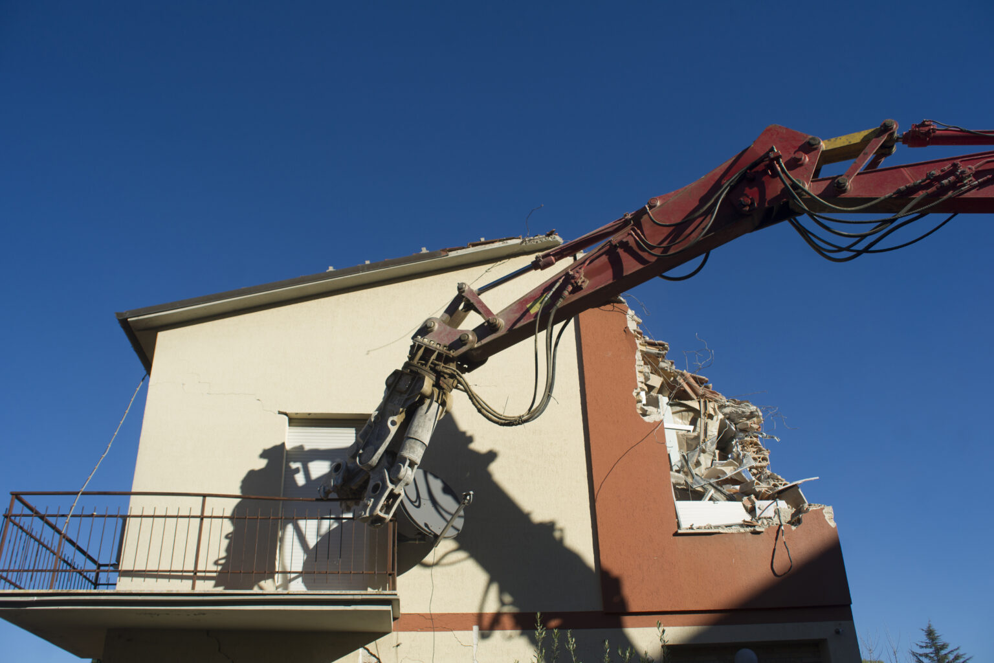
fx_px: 966
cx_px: 497
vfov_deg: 37.9
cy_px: 332
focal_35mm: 35
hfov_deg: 54.4
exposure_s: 1/640
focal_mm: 35
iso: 100
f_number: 5.6
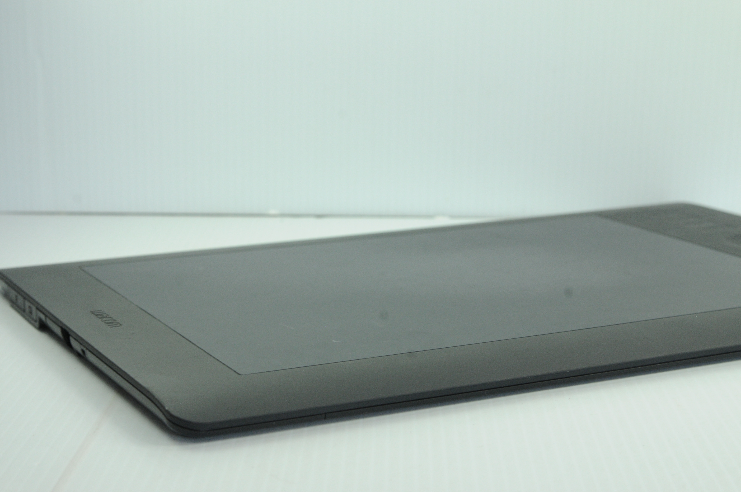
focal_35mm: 78
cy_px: 246
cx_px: 370
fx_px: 1604
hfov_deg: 26.0
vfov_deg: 17.4
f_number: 9
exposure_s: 1/100
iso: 720
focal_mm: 52
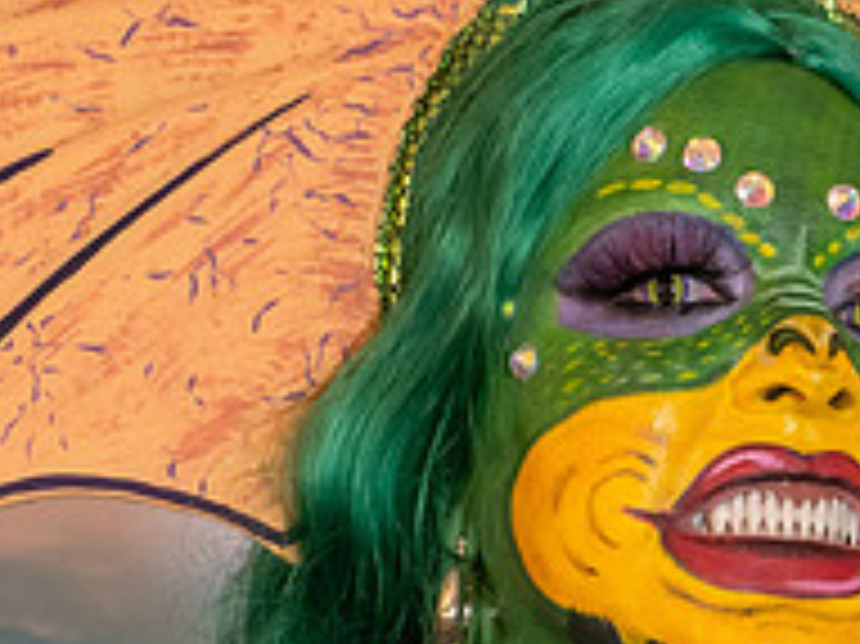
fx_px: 2830
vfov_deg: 12.9
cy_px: 457
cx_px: 644
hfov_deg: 17.2
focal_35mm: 114
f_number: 4.5
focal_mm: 26
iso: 1600
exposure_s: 1/50
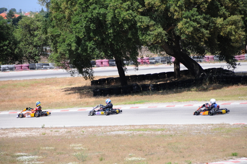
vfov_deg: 4.6
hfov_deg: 6.9
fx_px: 2056
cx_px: 124
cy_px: 82
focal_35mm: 300
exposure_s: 1/1250
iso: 400
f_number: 5.6
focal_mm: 200
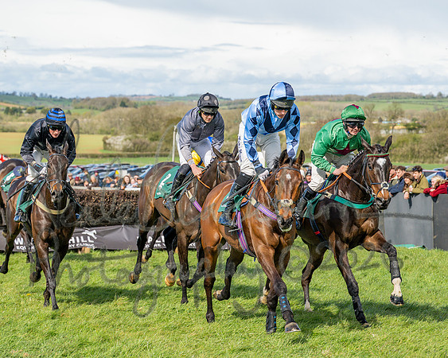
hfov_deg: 16.2
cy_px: 179
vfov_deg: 13.0
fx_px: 1568
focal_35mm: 118
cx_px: 269
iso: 200
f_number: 4
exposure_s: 1/1600
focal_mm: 70
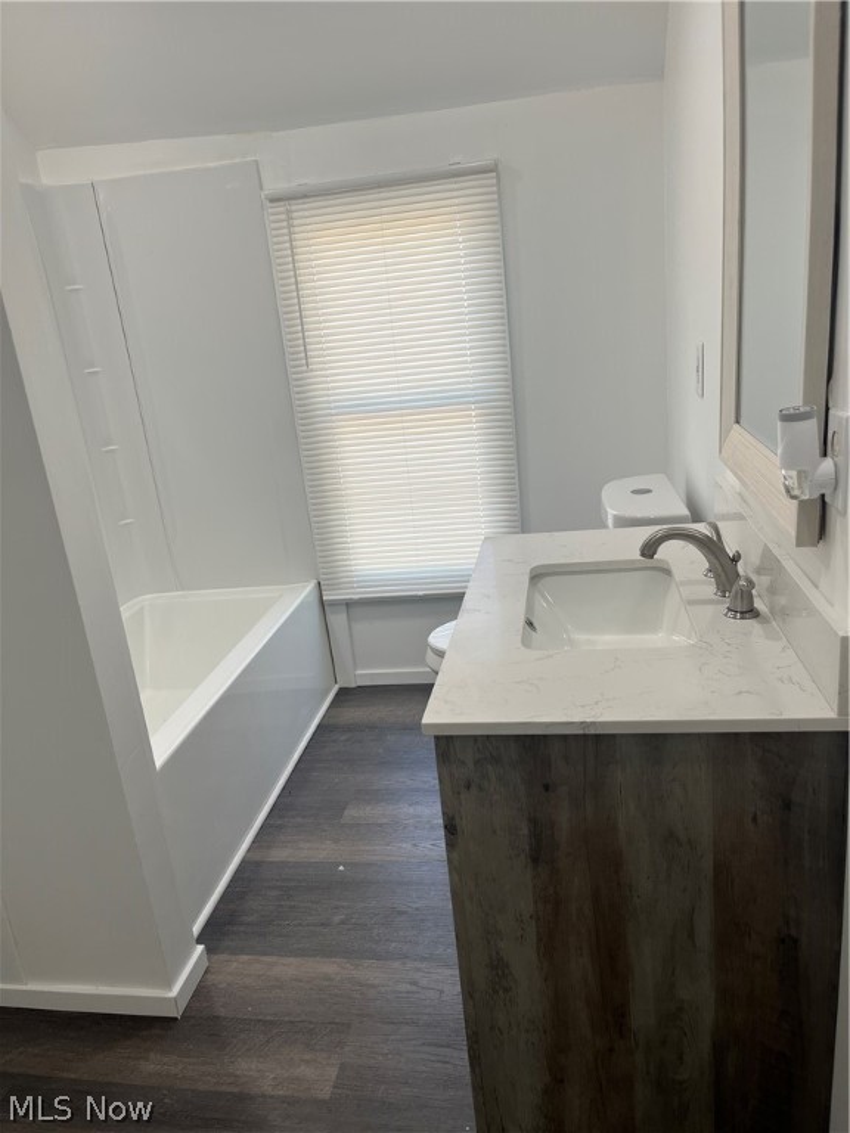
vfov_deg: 67.3
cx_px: 425
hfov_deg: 53.1
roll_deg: +5.7
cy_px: 566
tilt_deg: -18.6
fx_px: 851
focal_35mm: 26
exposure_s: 1/120
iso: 40
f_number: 1.6
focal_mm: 5.1
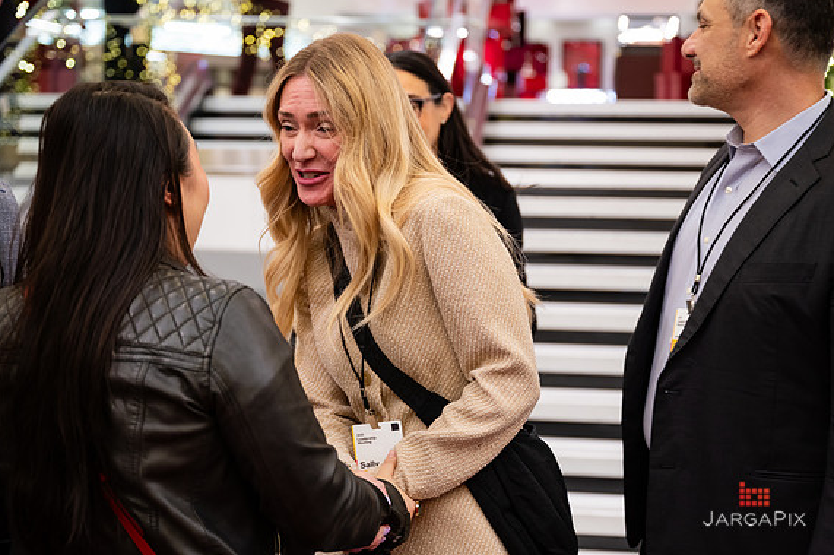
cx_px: 419
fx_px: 1366
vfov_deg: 23.0
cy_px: 276
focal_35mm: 59
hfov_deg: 34.0
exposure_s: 1/160
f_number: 3.2
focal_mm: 55
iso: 1250
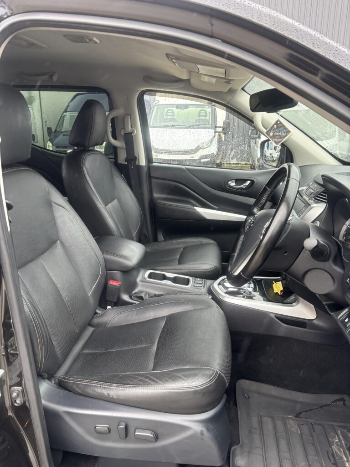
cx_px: 175
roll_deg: -0.7
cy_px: 234
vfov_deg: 67.3
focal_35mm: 26
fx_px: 351
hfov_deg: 53.1
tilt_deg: -14.7
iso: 125
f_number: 1.6
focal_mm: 5.96
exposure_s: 1/121
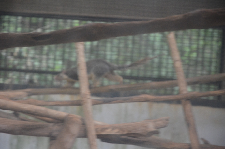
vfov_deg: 8.7
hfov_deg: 13.1
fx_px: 982
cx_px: 112
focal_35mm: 158
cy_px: 74
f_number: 5.6
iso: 1250
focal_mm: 105
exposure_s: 1/25
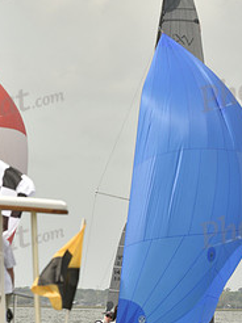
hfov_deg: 2.7
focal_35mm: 545
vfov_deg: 3.6
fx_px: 5089
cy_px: 165
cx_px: 132
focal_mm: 240
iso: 320
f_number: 7.1
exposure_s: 1/1250
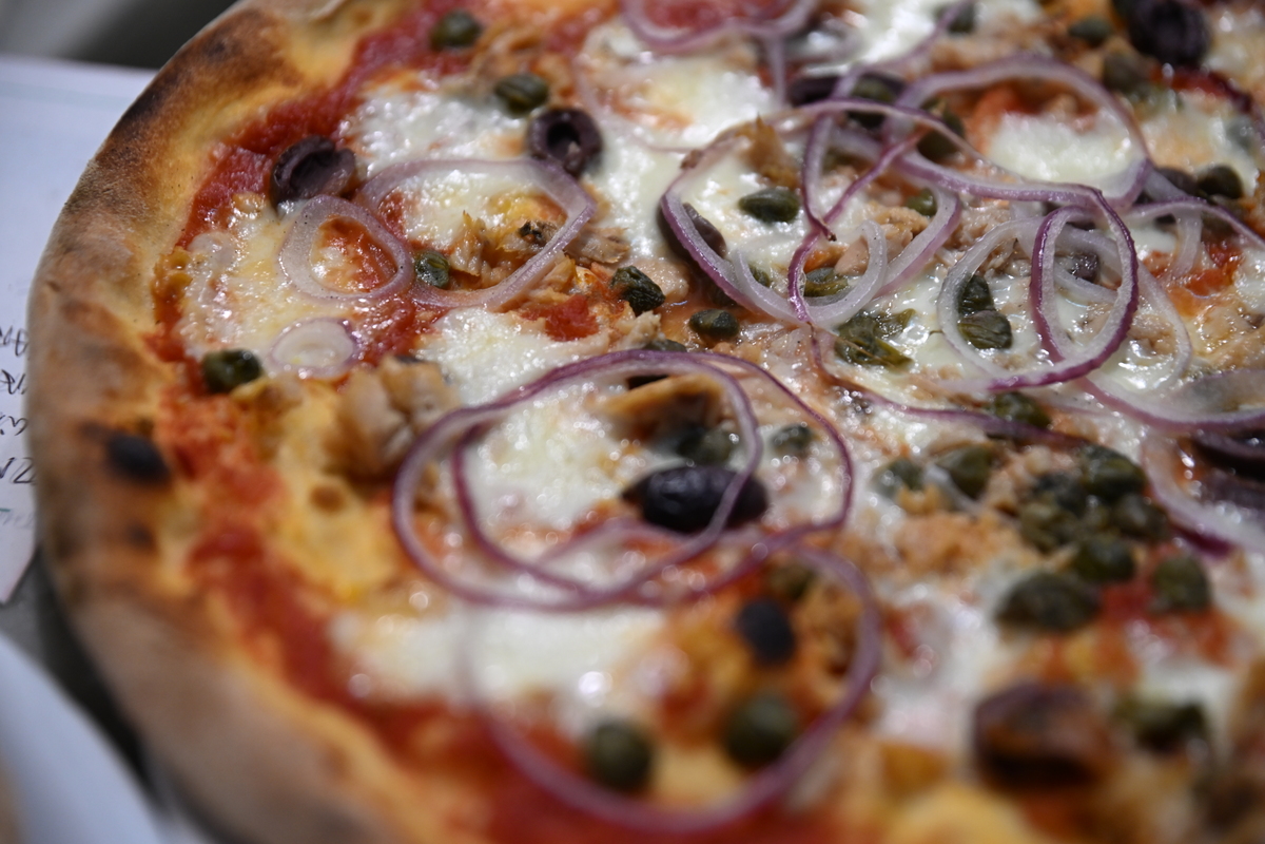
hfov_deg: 28.8
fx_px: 2460
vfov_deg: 19.5
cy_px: 422
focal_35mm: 70
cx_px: 632
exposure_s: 1/160
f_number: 2.8
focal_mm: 70
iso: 1250
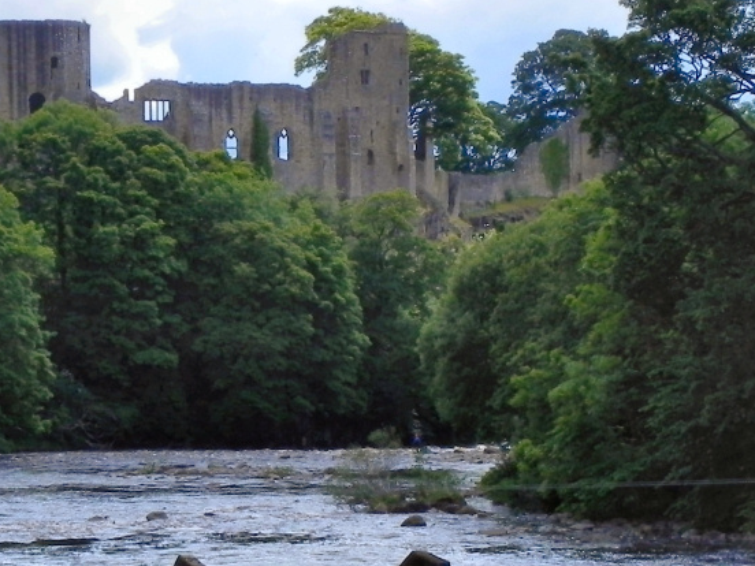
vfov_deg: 8.5
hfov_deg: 11.3
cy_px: 418
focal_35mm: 174
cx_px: 205
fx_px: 3795
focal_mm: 13.4
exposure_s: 1/307
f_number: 8
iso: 160
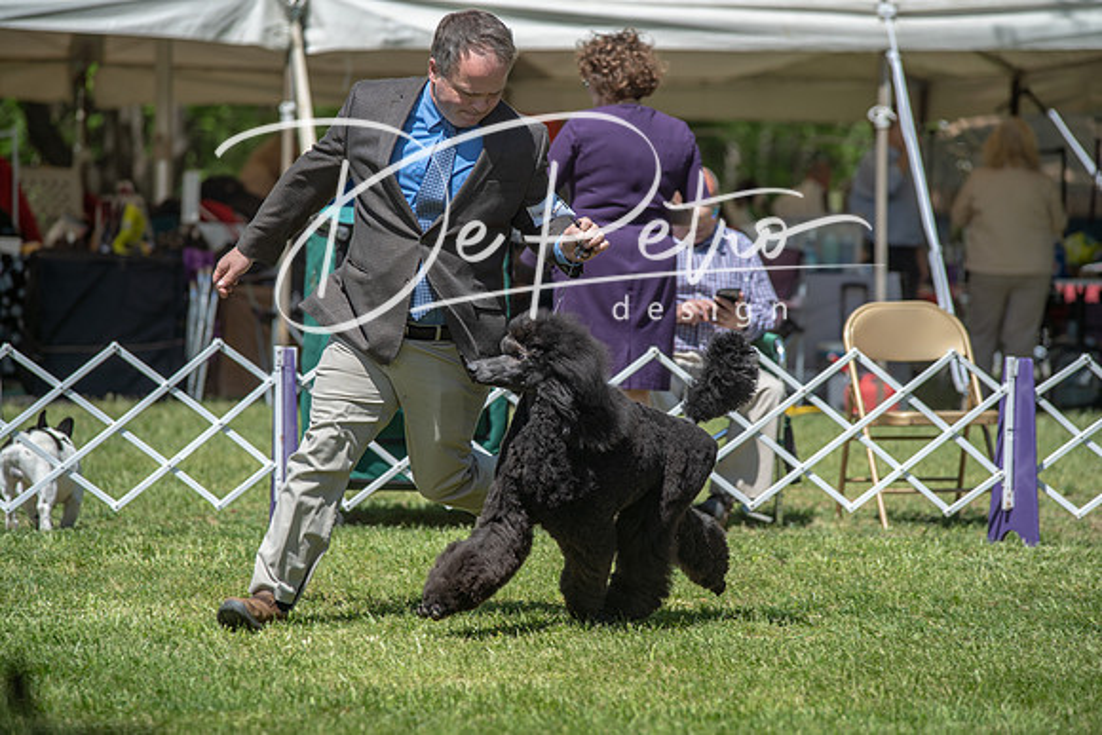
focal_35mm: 180
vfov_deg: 7.6
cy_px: 368
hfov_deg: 11.4
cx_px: 551
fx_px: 5511
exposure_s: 1/400
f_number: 5
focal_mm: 180
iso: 100
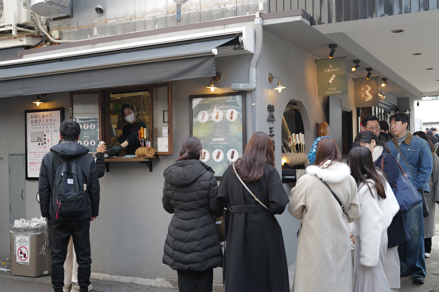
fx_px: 524
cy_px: 146
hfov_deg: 45.5
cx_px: 220
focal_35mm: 43
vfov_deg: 31.2
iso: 100
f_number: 2.8
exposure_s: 1/100
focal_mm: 43
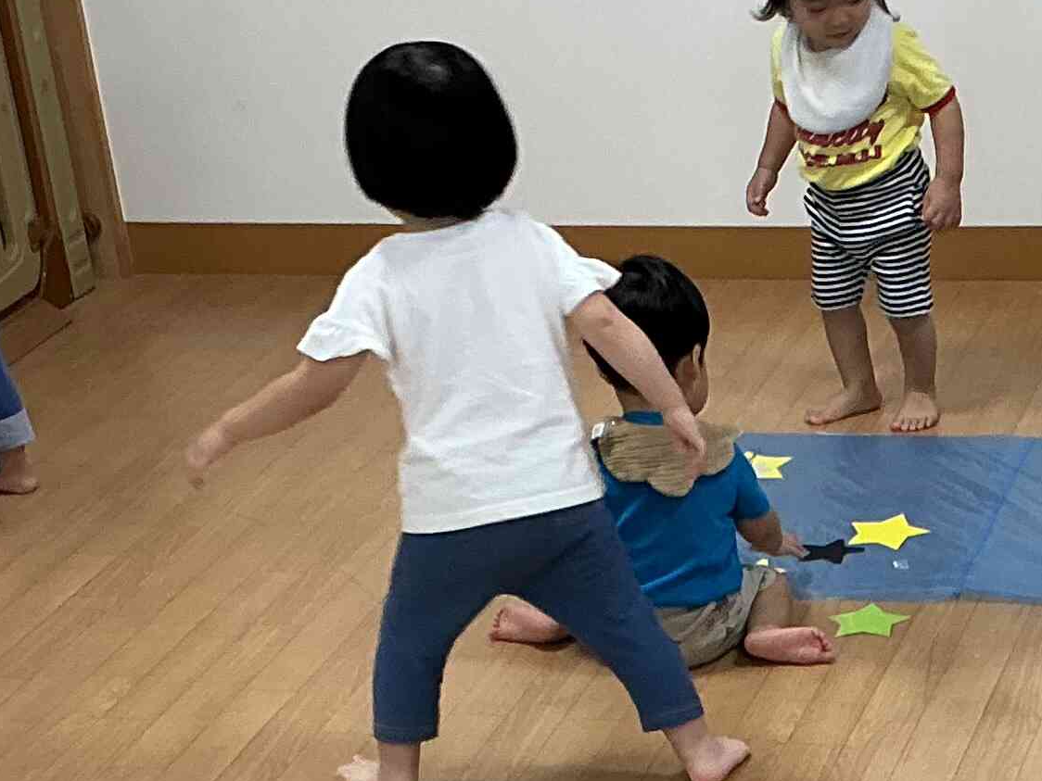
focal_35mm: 104
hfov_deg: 18.7
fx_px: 3131
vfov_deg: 13.8
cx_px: 885
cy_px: 964
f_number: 1.8
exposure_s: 1/60
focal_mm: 3
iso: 40
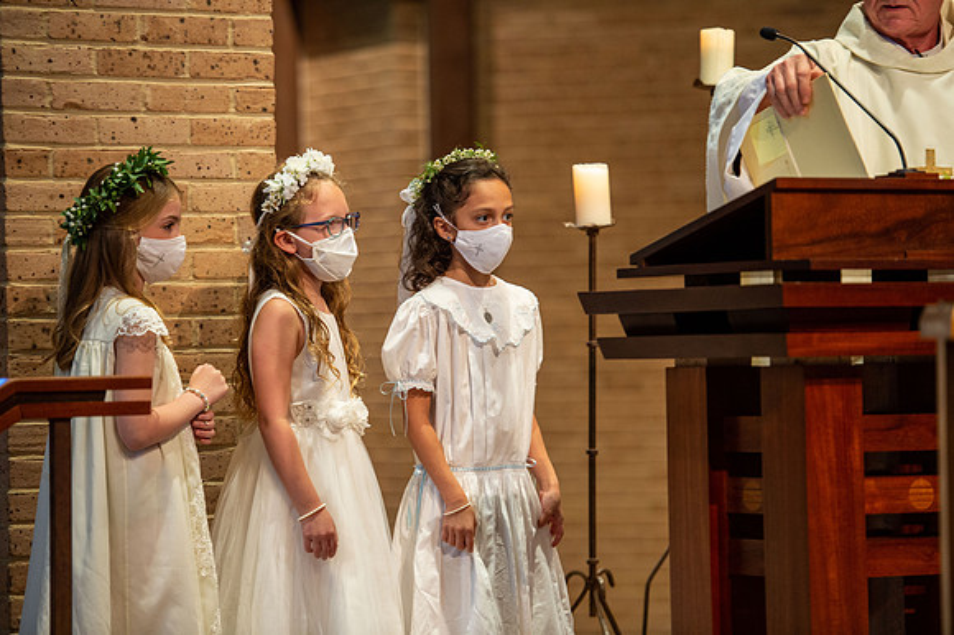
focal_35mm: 145
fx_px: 3840
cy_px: 318
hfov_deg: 14.2
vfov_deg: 9.5
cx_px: 477
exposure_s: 1/125
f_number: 2.8
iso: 1600
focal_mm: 145
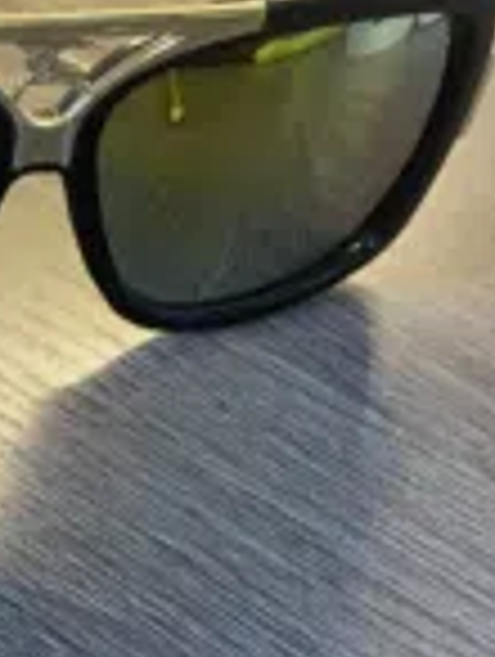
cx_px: -4
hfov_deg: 20.1
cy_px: 374
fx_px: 1350
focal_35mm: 71
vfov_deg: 27.3
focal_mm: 4.25
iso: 250
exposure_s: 1/50
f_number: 1.8
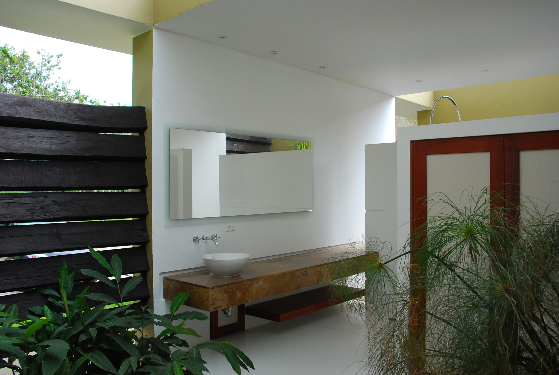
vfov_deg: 43.8
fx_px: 467
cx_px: 280
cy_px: 188
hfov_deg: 61.8
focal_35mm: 30
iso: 500
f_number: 9
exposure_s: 1/200
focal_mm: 20
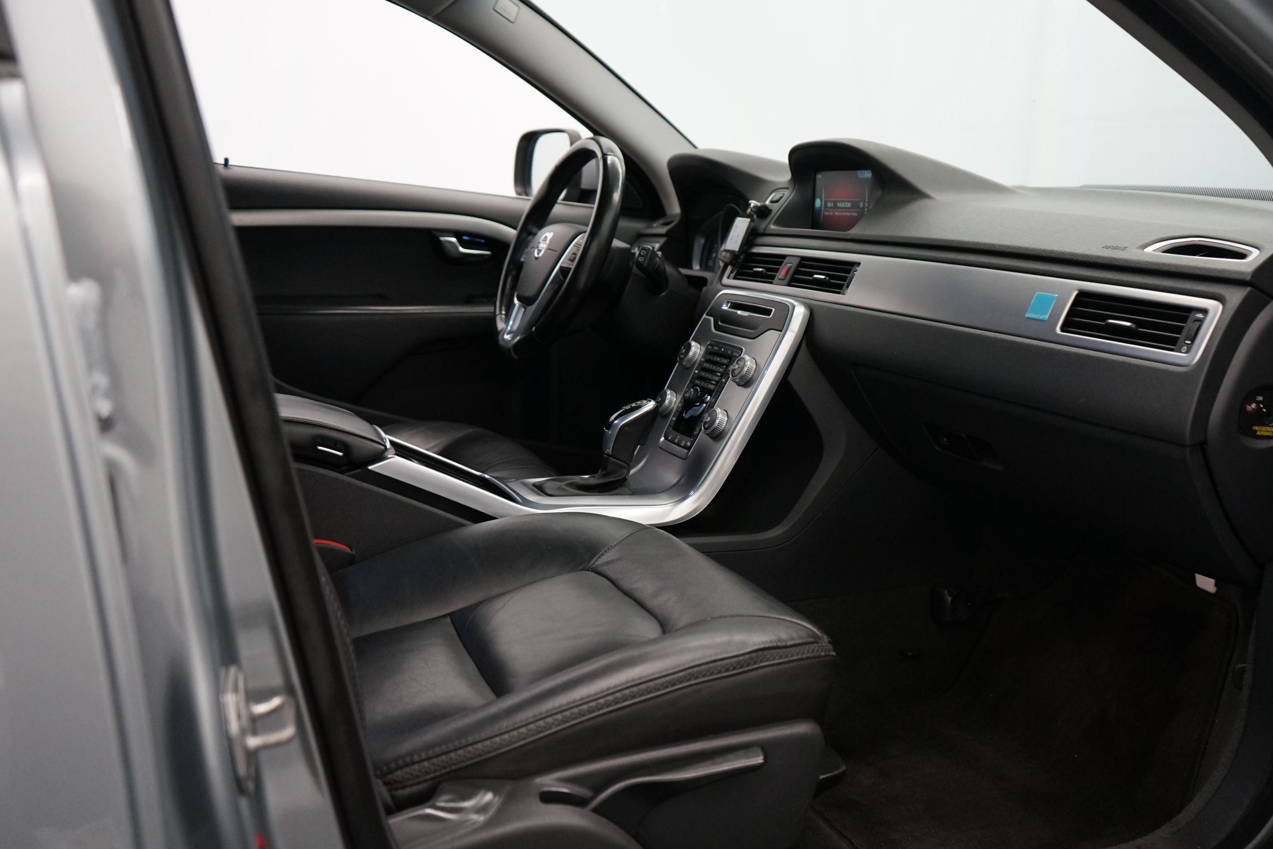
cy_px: 450
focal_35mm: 33
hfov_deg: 57.1
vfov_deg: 40.0
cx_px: 701
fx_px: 1167
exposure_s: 1/160
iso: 2000
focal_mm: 29
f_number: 3.5
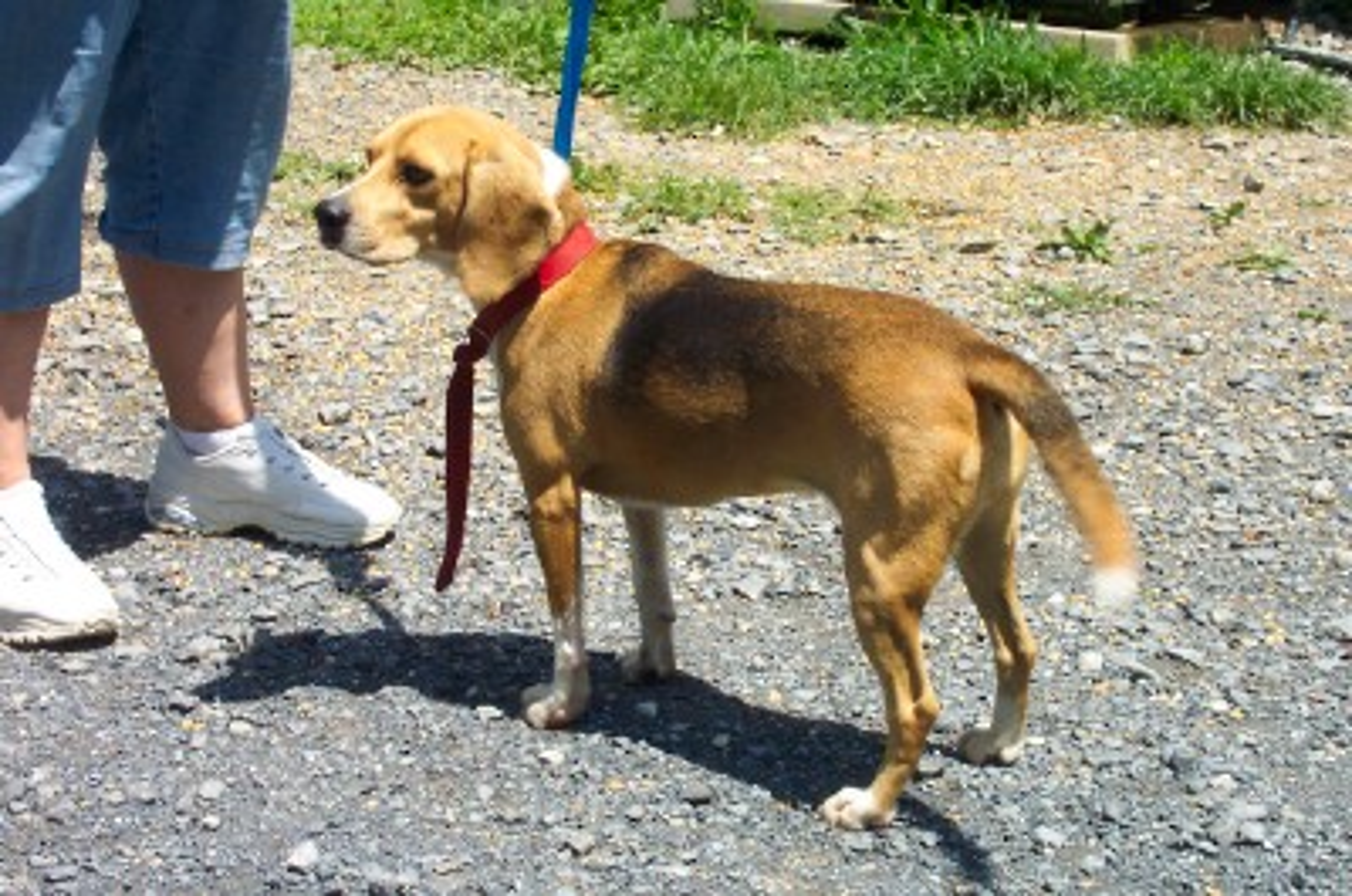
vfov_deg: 22.2
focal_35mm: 61
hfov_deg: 32.9
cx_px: 676
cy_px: 448
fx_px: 2286
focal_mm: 12.6
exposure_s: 1/125
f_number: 11
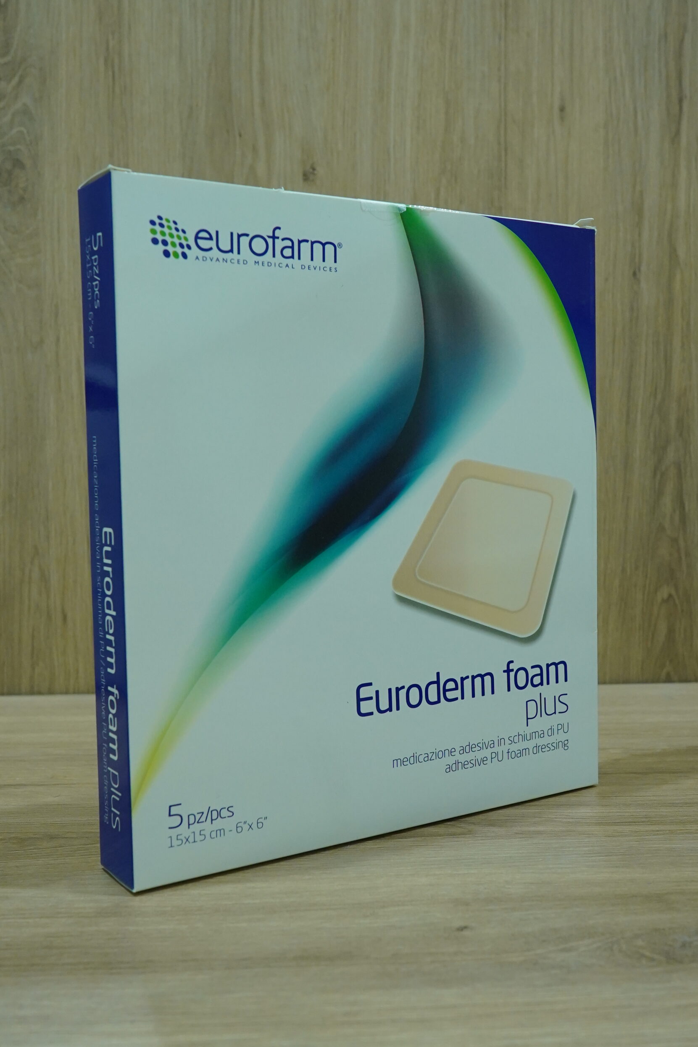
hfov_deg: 35.9
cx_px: 352
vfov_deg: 51.9
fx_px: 1076
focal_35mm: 37
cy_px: 524
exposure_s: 1/100
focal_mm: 24
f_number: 6.3
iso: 2000
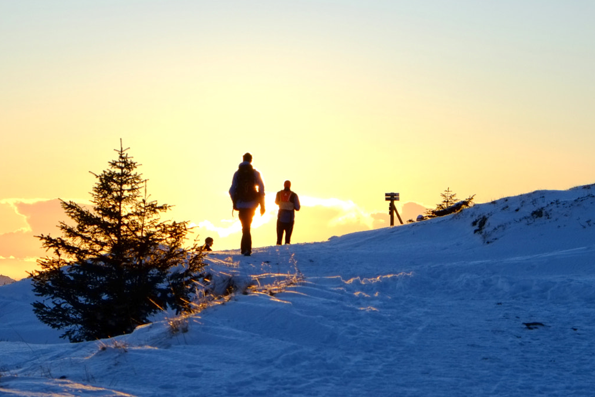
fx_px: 2165
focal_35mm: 131
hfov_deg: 15.6
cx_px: 232
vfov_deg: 10.5
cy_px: 198
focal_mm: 55
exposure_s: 1/400
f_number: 7.1
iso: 200
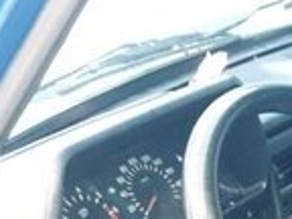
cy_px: 273
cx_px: 578
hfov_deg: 13.3
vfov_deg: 11.3
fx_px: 1080
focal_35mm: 128
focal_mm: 3.7
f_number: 1.9
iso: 160
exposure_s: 1/25
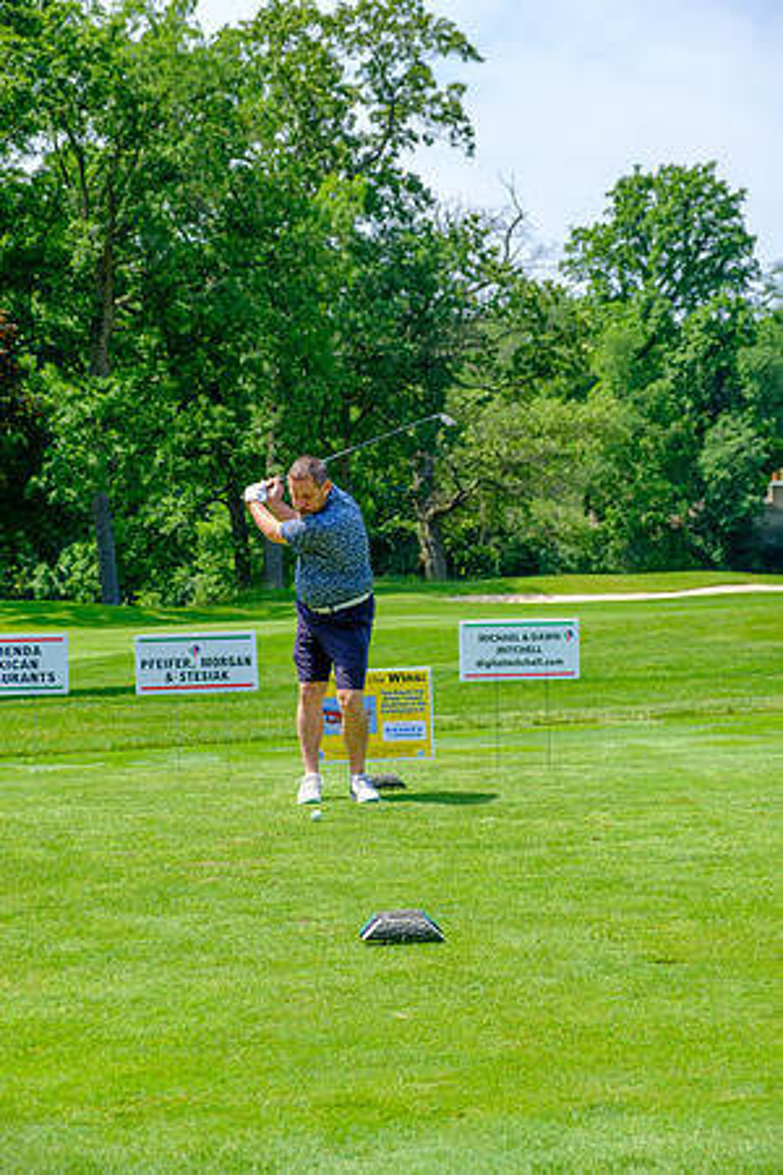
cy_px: 588
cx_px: 392
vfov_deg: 27.7
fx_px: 2381
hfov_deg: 18.7
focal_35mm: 73
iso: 200
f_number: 5
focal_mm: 48.4
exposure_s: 1/500
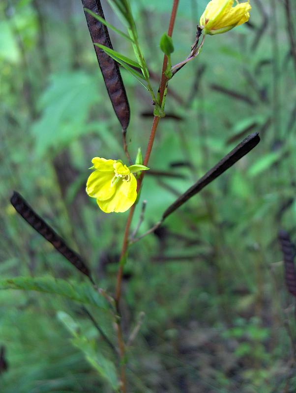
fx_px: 444
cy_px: 196
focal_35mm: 39
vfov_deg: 47.8
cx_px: 148
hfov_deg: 36.9
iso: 130
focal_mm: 8
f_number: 2.8
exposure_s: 1/124
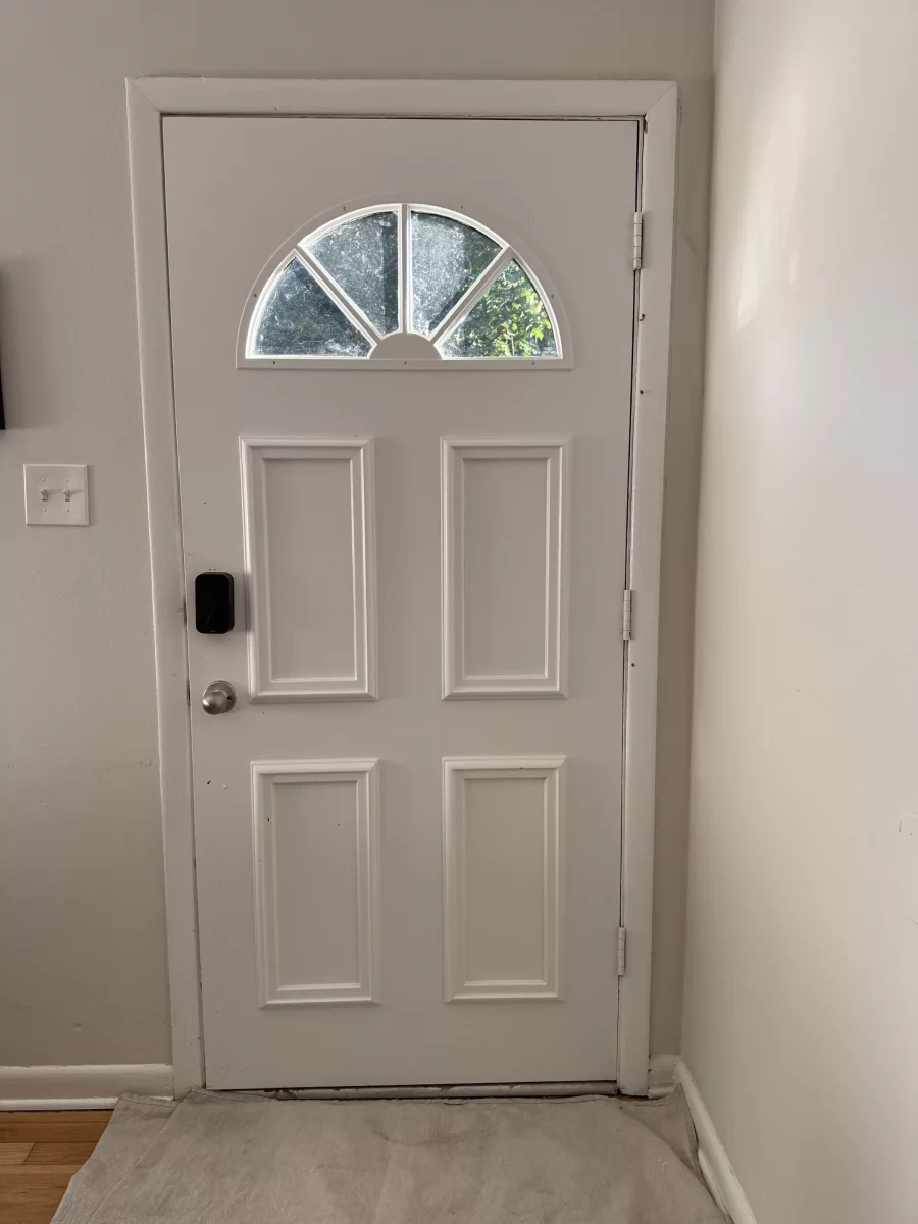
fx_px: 849
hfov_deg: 56.8
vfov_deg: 71.6
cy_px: 612
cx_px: 459
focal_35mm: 24
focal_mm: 6.76
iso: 100
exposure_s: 1/212
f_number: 1.78
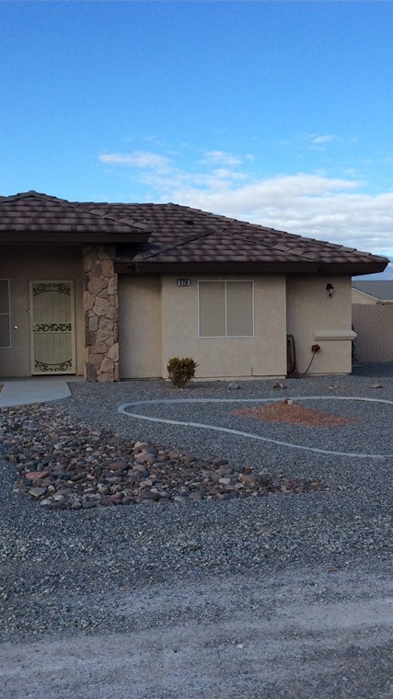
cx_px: 206
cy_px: 351
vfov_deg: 43.7
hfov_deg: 25.4
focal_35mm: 47
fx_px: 871
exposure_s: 1/986
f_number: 2.4
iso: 32
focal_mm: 3.3
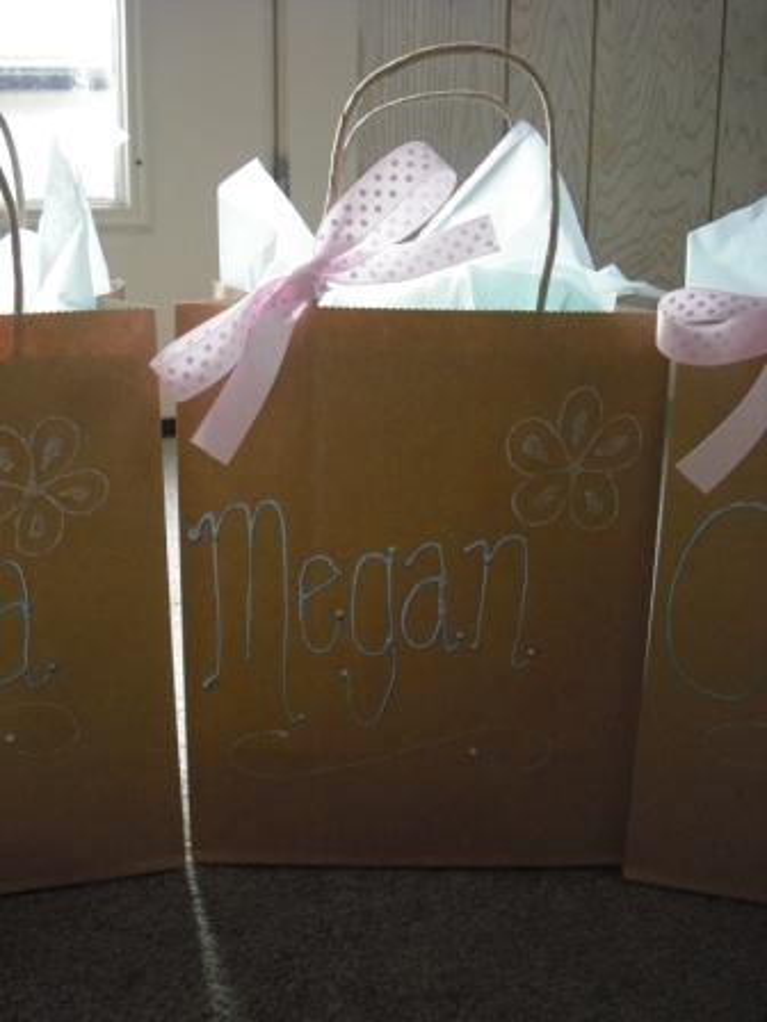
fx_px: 1123
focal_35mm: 38
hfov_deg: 37.7
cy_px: 511
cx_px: 384
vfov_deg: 49.0
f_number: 2.8
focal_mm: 6.2
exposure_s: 1/100
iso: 400
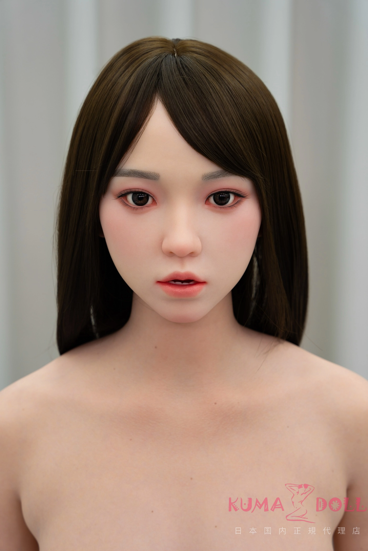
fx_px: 1073
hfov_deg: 19.5
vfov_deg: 28.8
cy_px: 276
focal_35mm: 70
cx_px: 184
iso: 200
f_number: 5
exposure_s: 1/100
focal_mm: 70
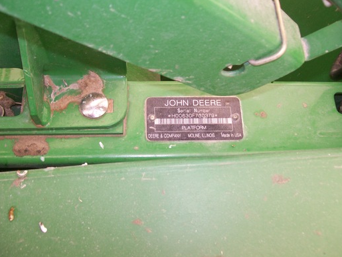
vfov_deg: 37.8
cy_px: 124
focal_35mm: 38
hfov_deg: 48.9
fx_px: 376
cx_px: 169
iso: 80
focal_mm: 6
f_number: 2.7
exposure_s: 1/64
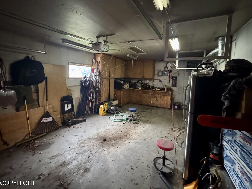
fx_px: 116
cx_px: 124
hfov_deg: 94.5
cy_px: 85
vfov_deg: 77.9
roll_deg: -1.0
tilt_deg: -4.4
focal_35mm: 16
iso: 1600
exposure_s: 1/30
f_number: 2.2
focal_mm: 2.22
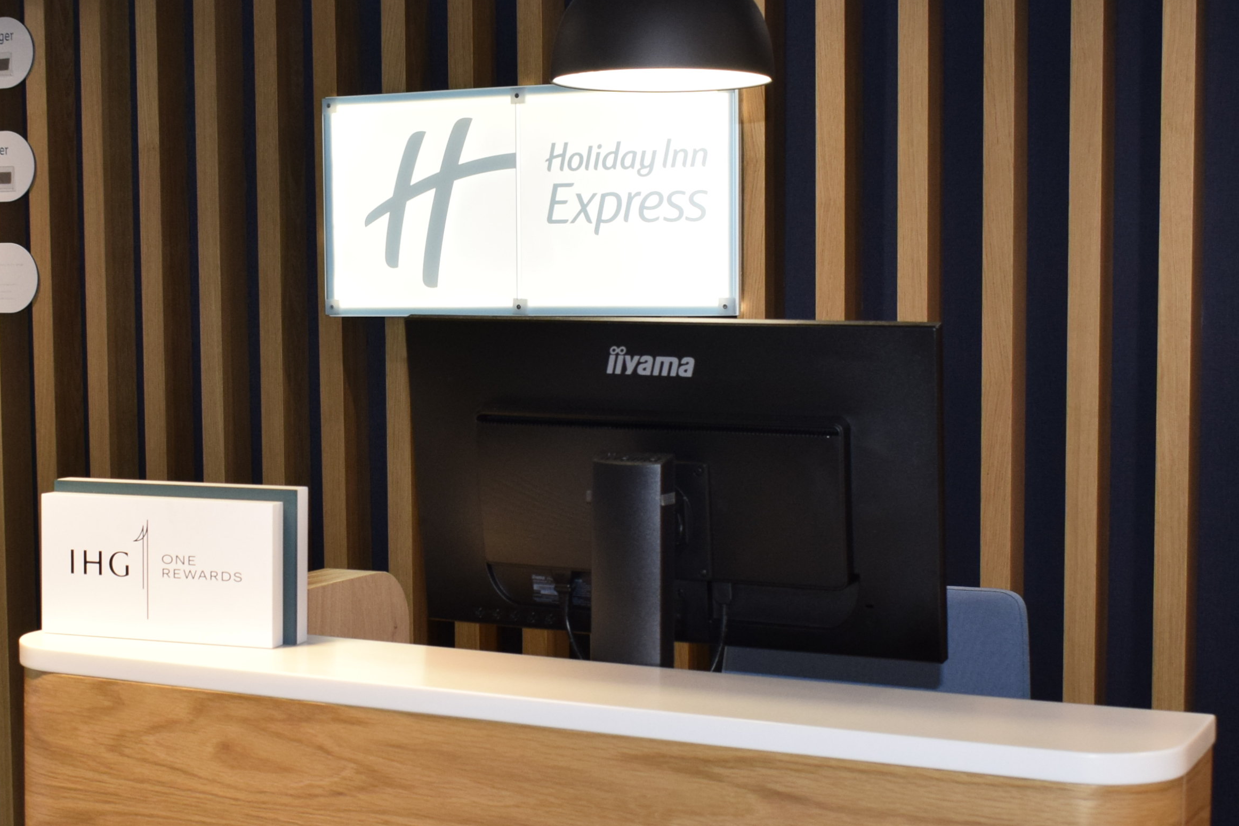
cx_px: 442
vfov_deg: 22.3
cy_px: 459
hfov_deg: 32.7
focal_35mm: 61
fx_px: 2098
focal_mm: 21
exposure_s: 1/125
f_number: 5.6
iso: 800
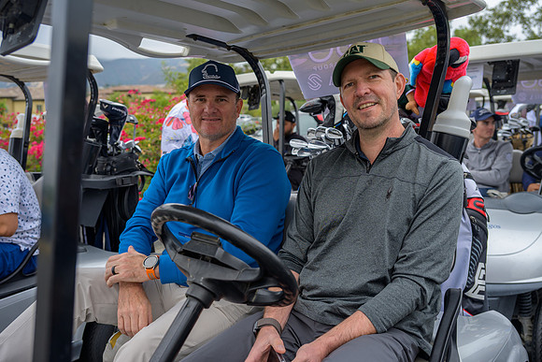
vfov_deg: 38.4
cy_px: 181
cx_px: 271
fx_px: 520
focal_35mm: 34
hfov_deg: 55.1
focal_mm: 34.5
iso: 100
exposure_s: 1/200
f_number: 4
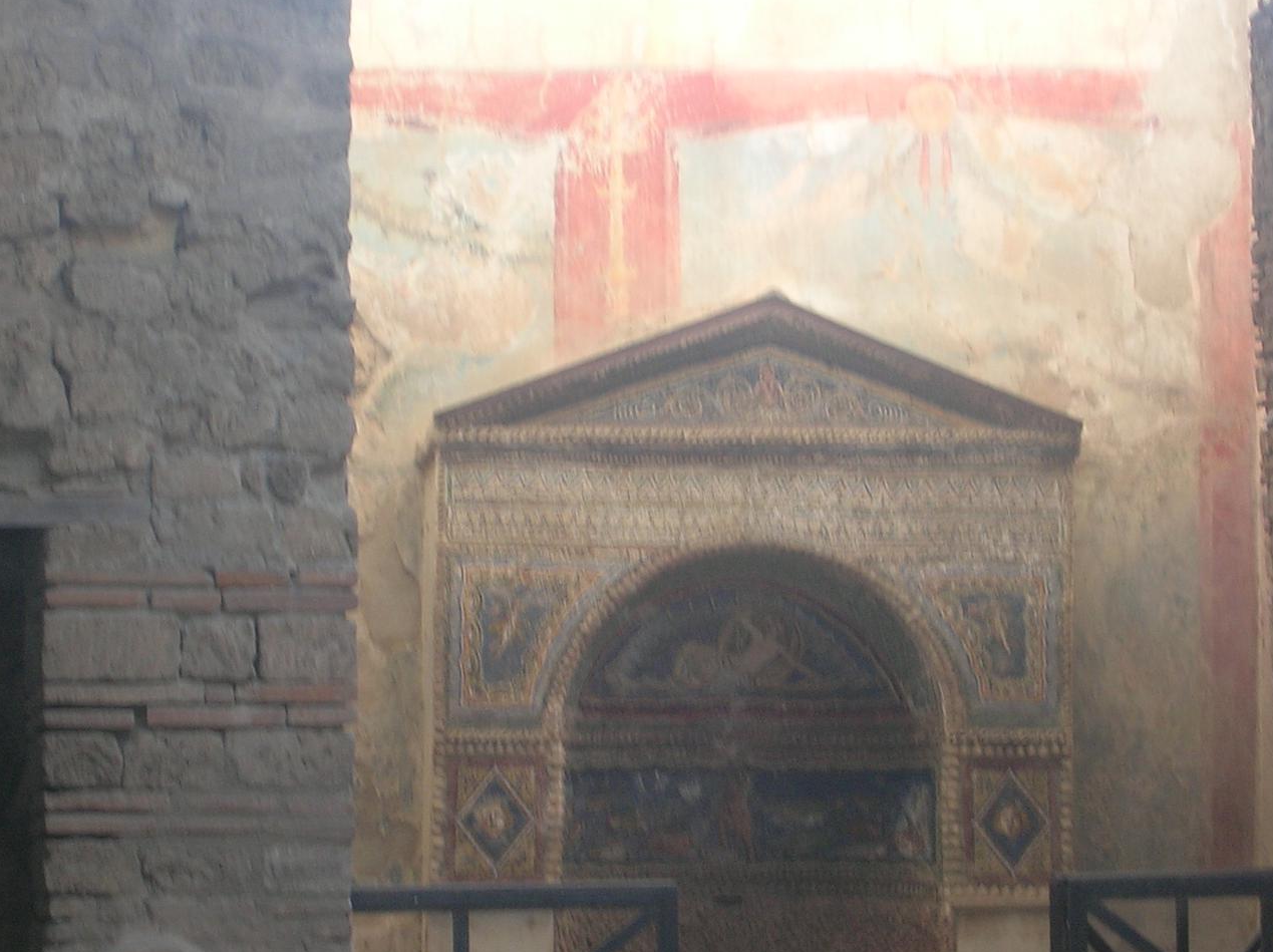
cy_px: 554
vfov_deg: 13.2
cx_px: 654
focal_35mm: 112
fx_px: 4115
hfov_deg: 17.6
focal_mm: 12.3
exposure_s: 1/30
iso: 56
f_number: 4
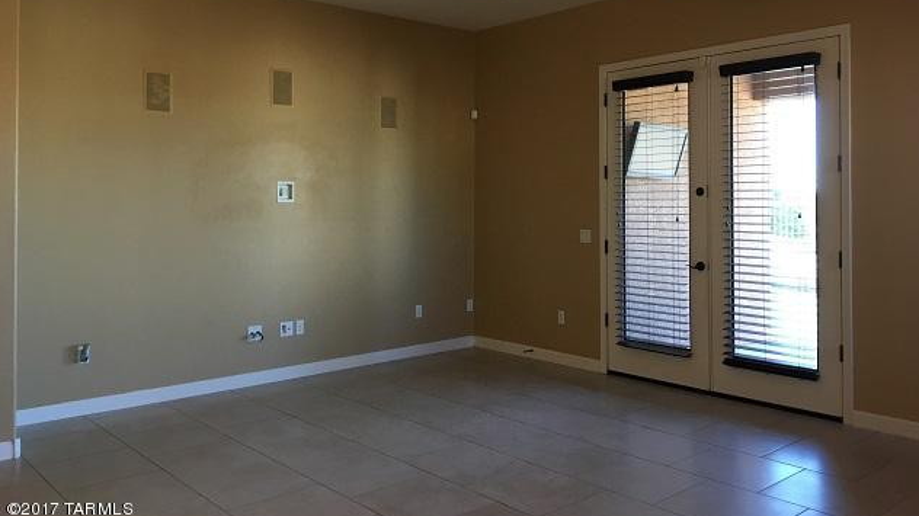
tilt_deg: +0.9
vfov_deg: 36.4
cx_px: 464
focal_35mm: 32
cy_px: 189
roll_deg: -0.1
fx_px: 780
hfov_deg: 61.0
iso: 40
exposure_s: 1/30
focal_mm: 4.15
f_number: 2.2
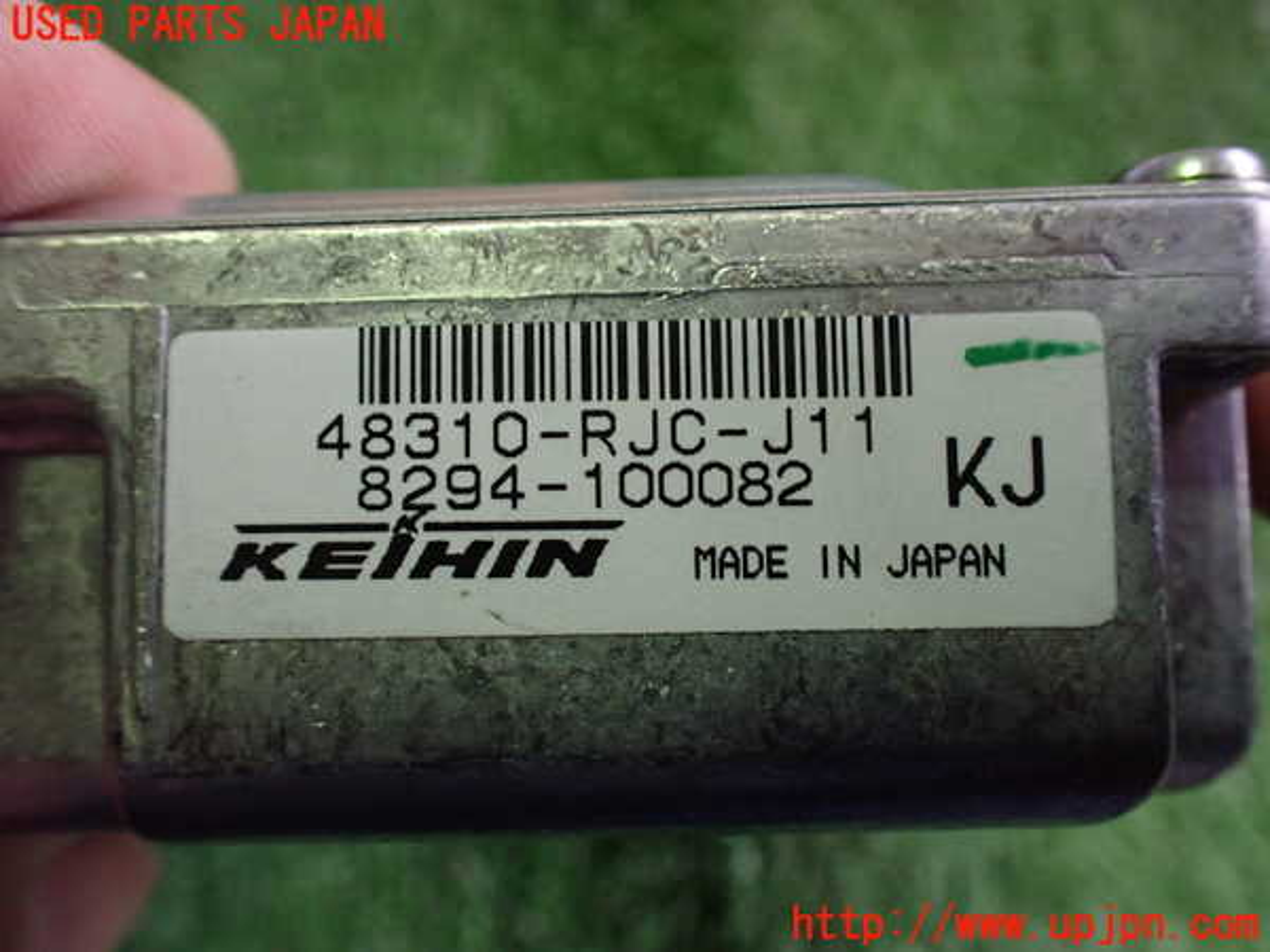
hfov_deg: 60.0
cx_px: 635
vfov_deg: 46.8
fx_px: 1101
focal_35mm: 30
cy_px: 476
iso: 640
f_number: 2.3
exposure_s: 1/125
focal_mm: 5.4
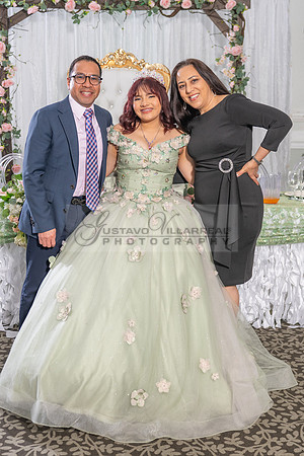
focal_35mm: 54
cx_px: 164
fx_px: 684
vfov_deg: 36.9
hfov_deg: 25.1
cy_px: 228
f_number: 3.5
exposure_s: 1/160
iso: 400
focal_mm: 36
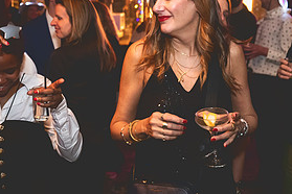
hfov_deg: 38.2
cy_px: 32
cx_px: 148
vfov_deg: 25.4
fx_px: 422
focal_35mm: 52
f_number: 2.8
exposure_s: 1/80
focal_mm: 24
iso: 3200
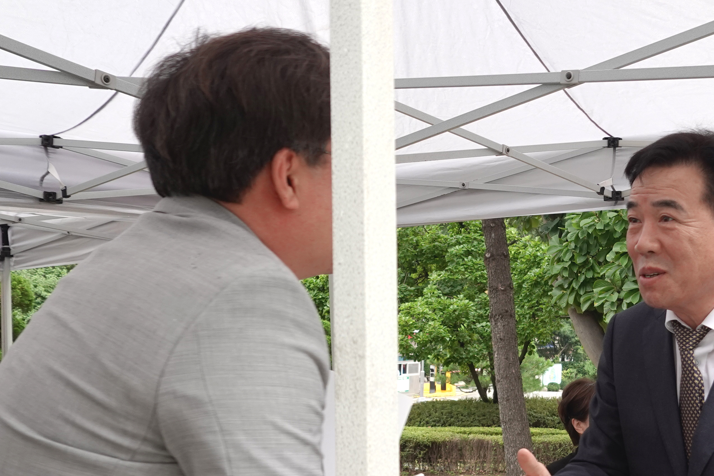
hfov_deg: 42.7
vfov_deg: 29.3
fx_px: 893
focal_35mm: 45
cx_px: 505
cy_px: 368
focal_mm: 9
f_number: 2.8
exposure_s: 1/100
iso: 100
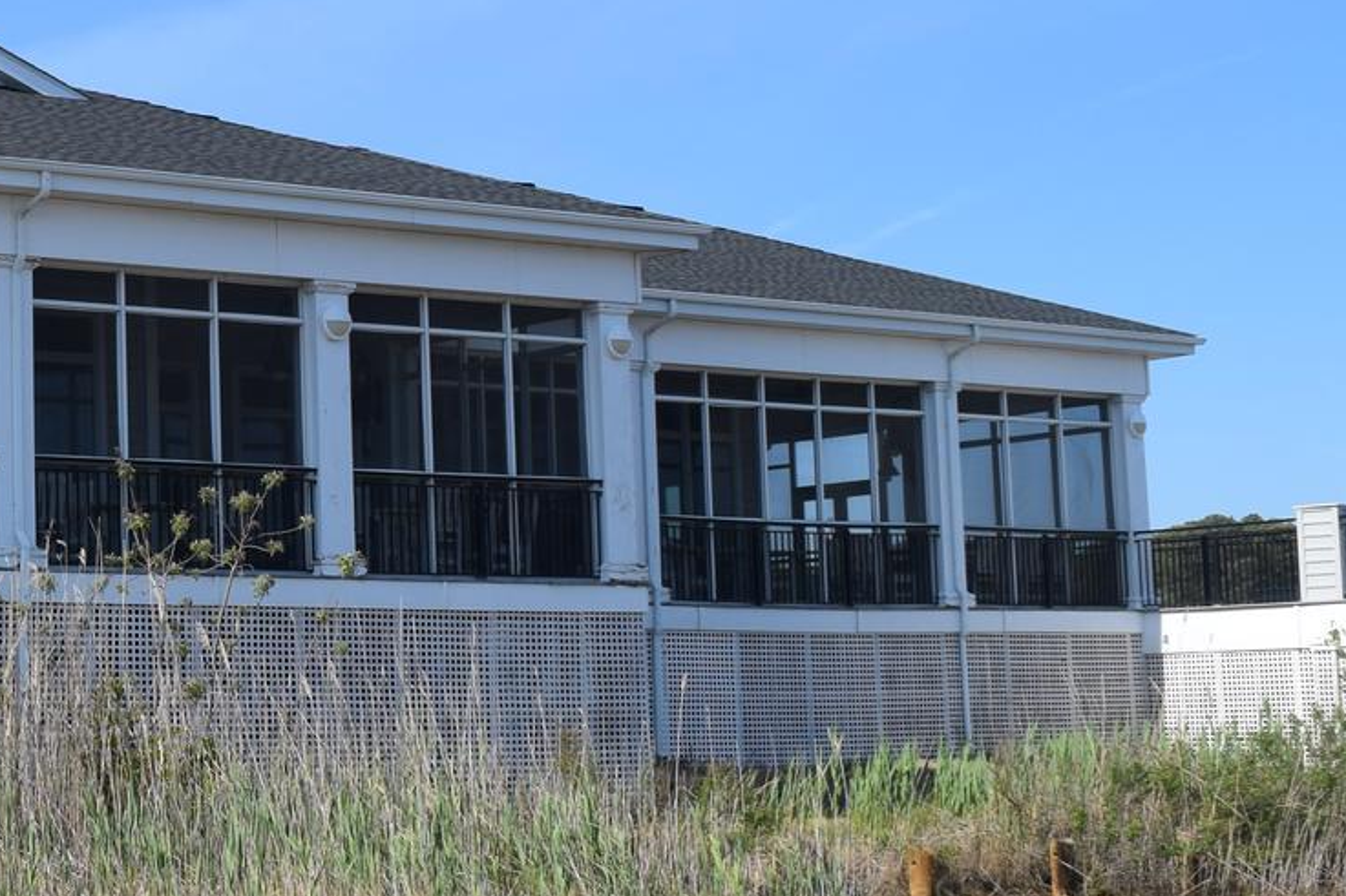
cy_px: 331
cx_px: -170
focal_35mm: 75
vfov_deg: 18.1
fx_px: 2803
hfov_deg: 24.9
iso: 200
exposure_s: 1/400
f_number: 10
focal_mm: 18
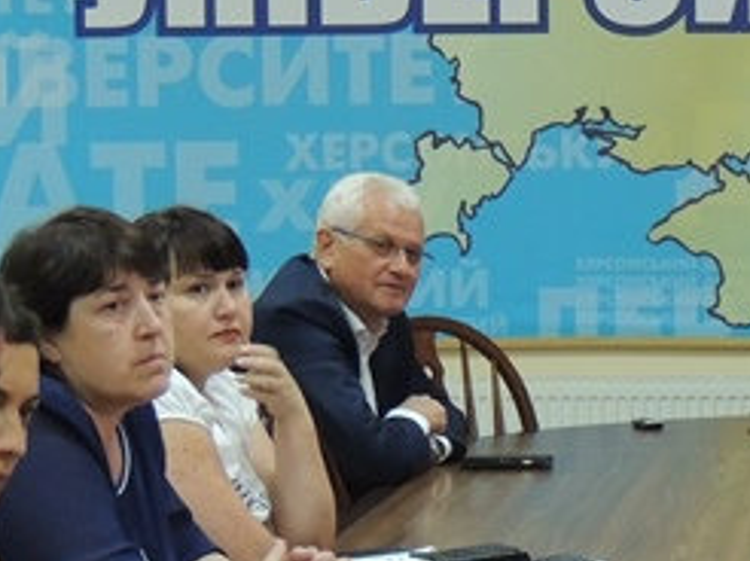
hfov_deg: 10.9
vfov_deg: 8.3
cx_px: 866
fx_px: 3874
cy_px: 436
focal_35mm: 179
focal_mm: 9.8
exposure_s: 1/15
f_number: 3.7
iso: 500
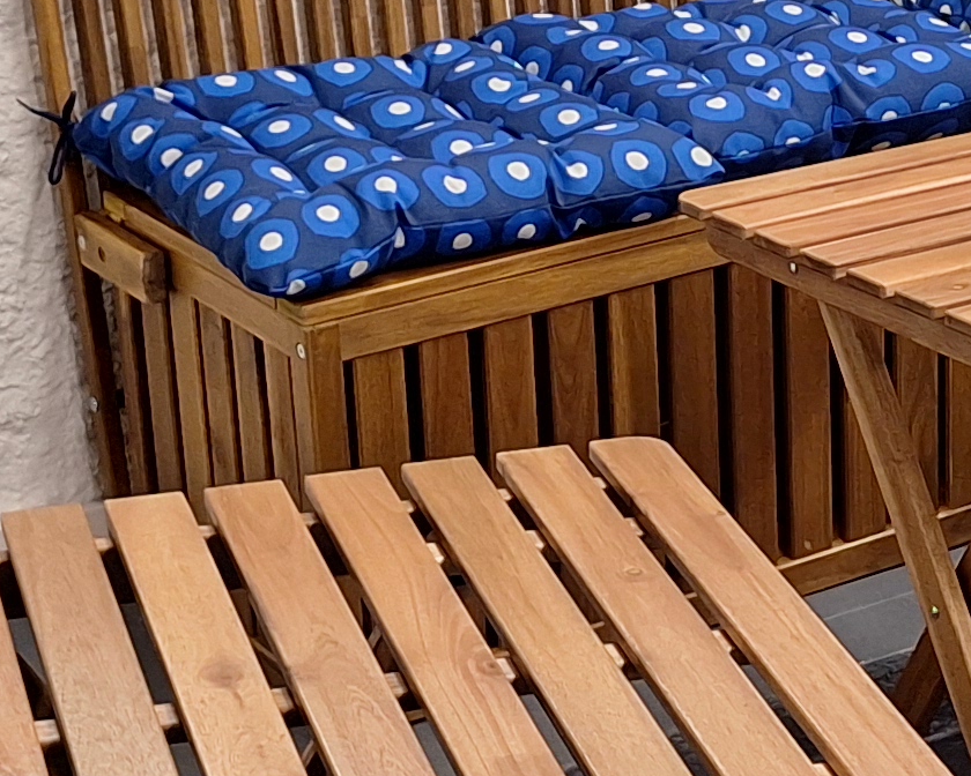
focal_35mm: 109
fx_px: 3132
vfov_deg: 14.1
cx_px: 749
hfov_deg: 17.5
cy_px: 412
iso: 200
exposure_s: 1/50
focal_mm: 5.54
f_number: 1.8
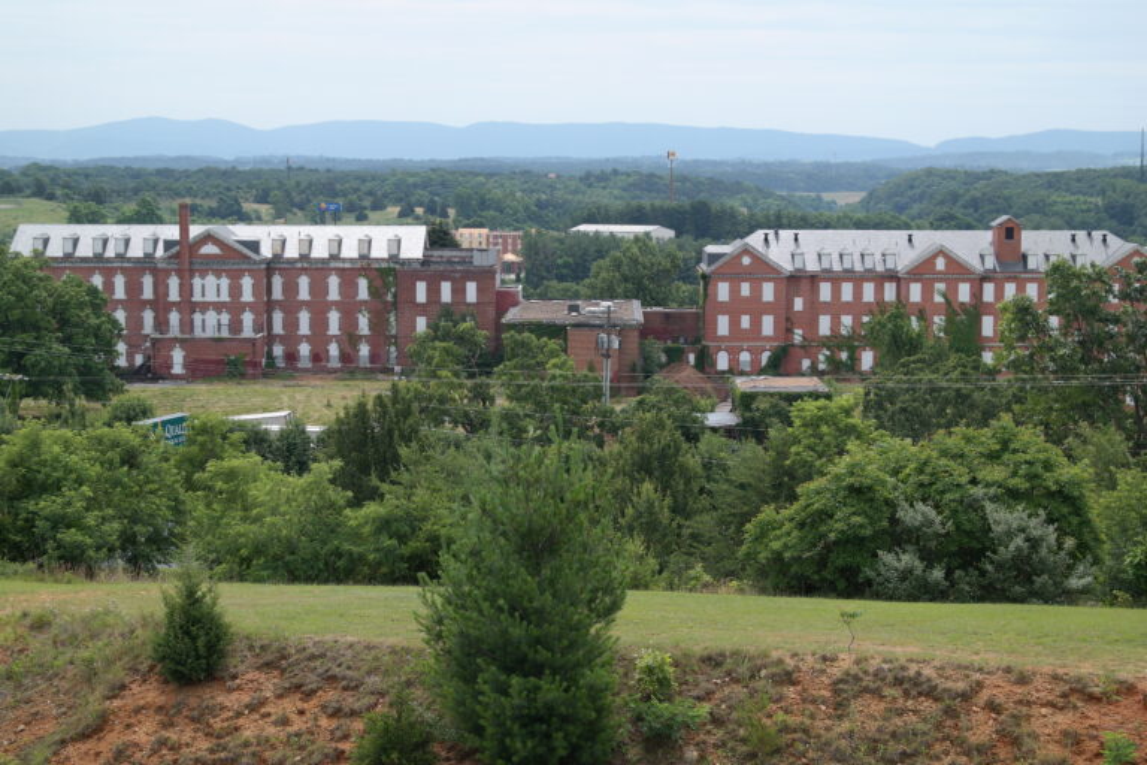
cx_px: 574
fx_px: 2198
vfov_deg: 19.7
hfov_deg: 29.2
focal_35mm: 69
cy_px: 382
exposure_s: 1/250
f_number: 6.3
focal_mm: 45
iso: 100
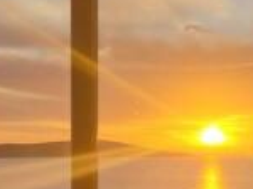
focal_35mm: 101
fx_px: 737
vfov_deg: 14.2
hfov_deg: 19.4
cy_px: 213
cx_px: 94
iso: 50
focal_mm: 5.4
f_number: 1.8
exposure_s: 1/650
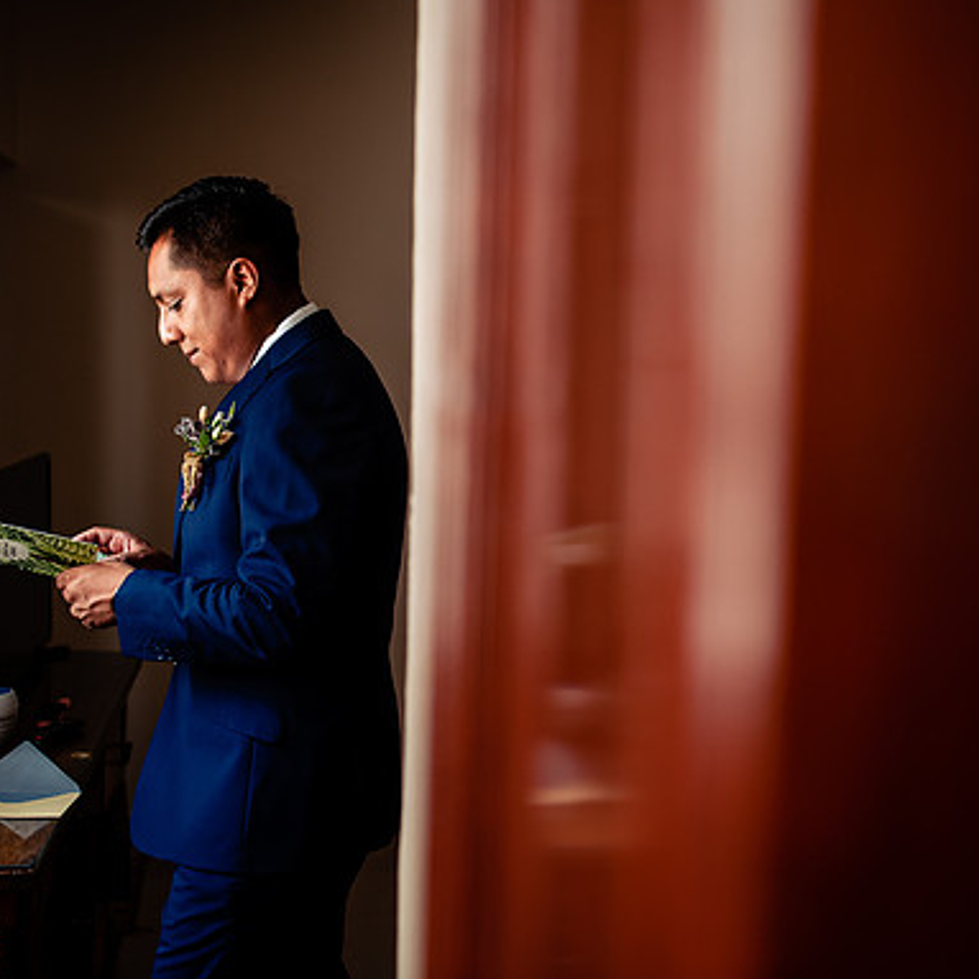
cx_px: 506
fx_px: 1440
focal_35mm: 45
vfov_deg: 37.6
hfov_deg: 37.5
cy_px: 487
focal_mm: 35
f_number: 3.2
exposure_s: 1/160
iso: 400
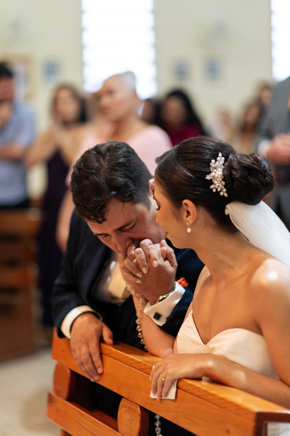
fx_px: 1028
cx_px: 145
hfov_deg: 16.0
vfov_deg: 23.9
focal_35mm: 85
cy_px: 218
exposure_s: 1/320
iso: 2500
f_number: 2
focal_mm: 85
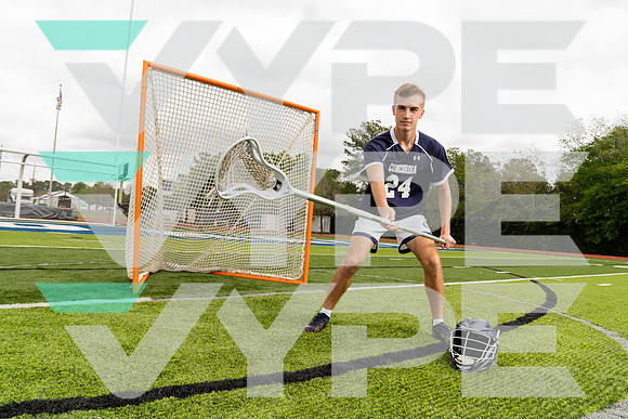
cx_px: 314
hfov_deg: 73.7
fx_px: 419
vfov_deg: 53.2
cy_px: 210
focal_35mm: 24
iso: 250
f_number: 7.1
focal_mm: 24
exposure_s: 1/250
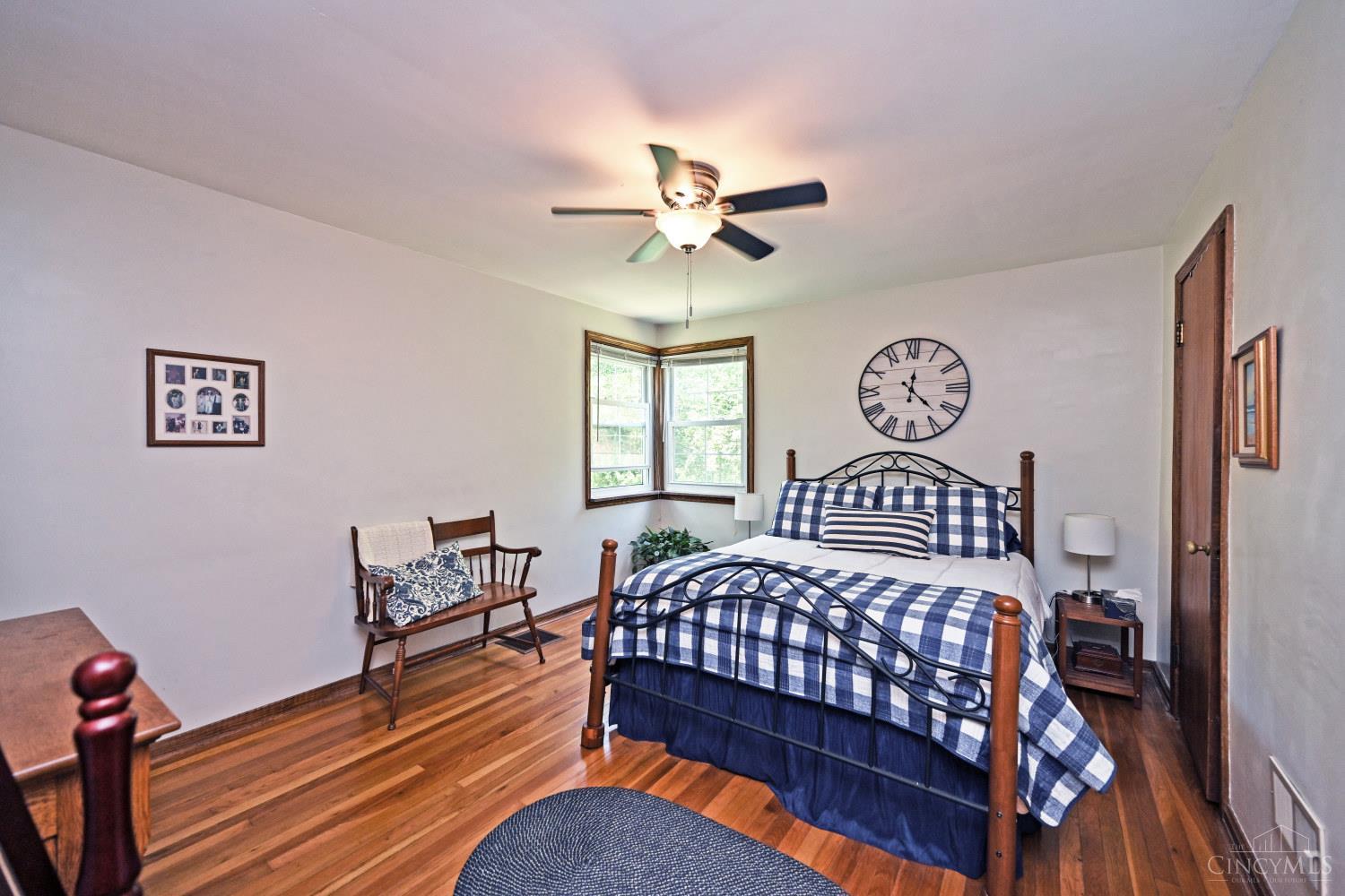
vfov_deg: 81.2
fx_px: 523
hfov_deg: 104.3
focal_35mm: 14
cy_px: 448
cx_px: 672
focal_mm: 14
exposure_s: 1/80
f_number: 4.5
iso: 200
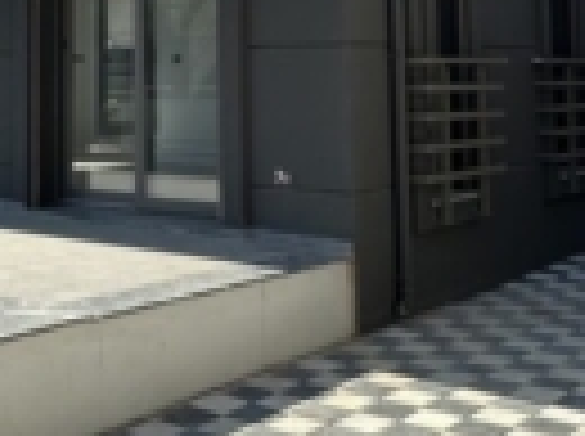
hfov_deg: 30.0
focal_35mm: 64
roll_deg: +0.6
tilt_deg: +7.1
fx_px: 1080
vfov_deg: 21.5
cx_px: 171
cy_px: -58
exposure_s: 1/842
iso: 50
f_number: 2.2
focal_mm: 2.22
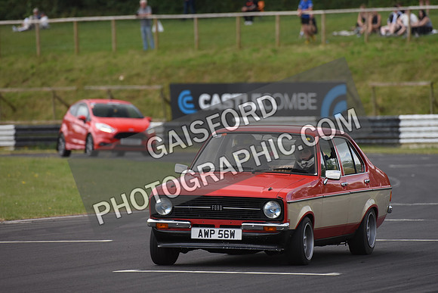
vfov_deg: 3.4
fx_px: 4868
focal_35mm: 400
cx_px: 219
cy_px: 146
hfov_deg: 5.2
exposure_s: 1/1000
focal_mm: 400
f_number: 5.6
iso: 1250
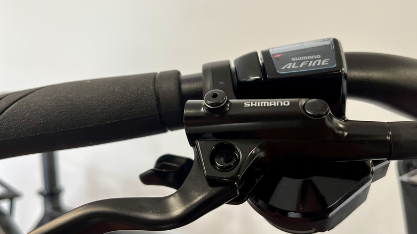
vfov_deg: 40.1
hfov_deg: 66.1
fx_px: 321
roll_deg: -4.4
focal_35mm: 29
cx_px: 207
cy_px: 129
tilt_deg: -13.2
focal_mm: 5.1
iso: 100
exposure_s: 1/100
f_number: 1.6
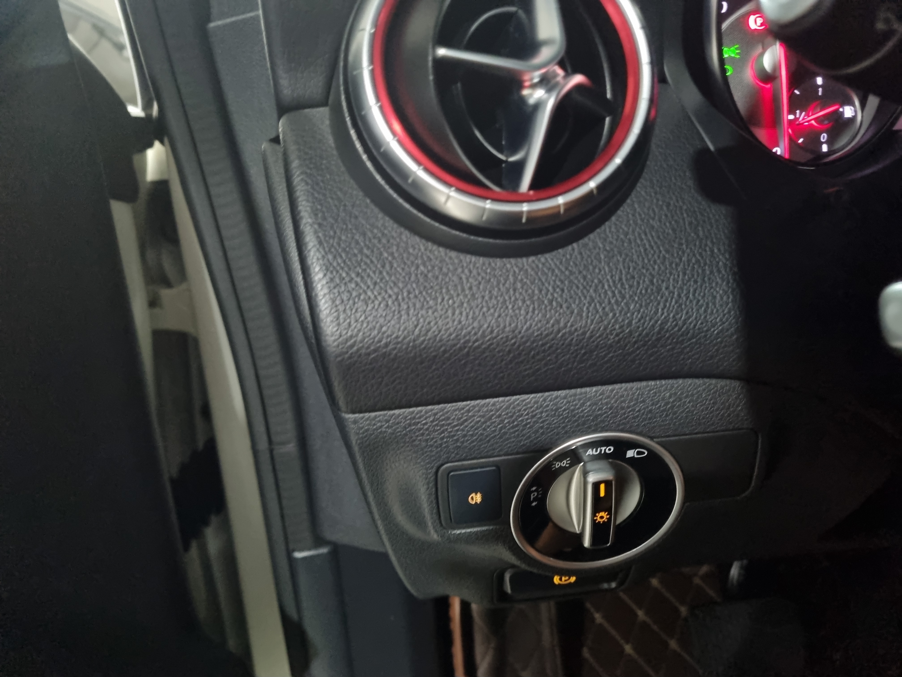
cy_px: 338
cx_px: 451
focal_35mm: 26
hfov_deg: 67.3
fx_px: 677
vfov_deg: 53.1
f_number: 1.8
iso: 1600
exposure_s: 1/17
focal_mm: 5.4
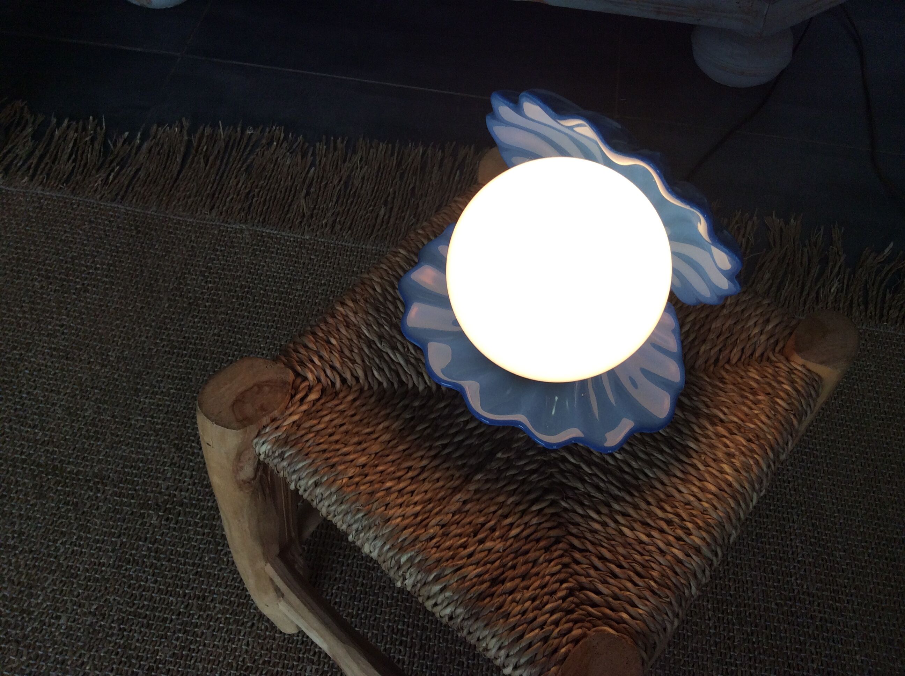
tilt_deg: -55.2
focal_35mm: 32
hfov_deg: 56.9
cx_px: 452
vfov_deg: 44.1
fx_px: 835
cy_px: 338
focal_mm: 3.3
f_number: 2.4
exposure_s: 1/100
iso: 50
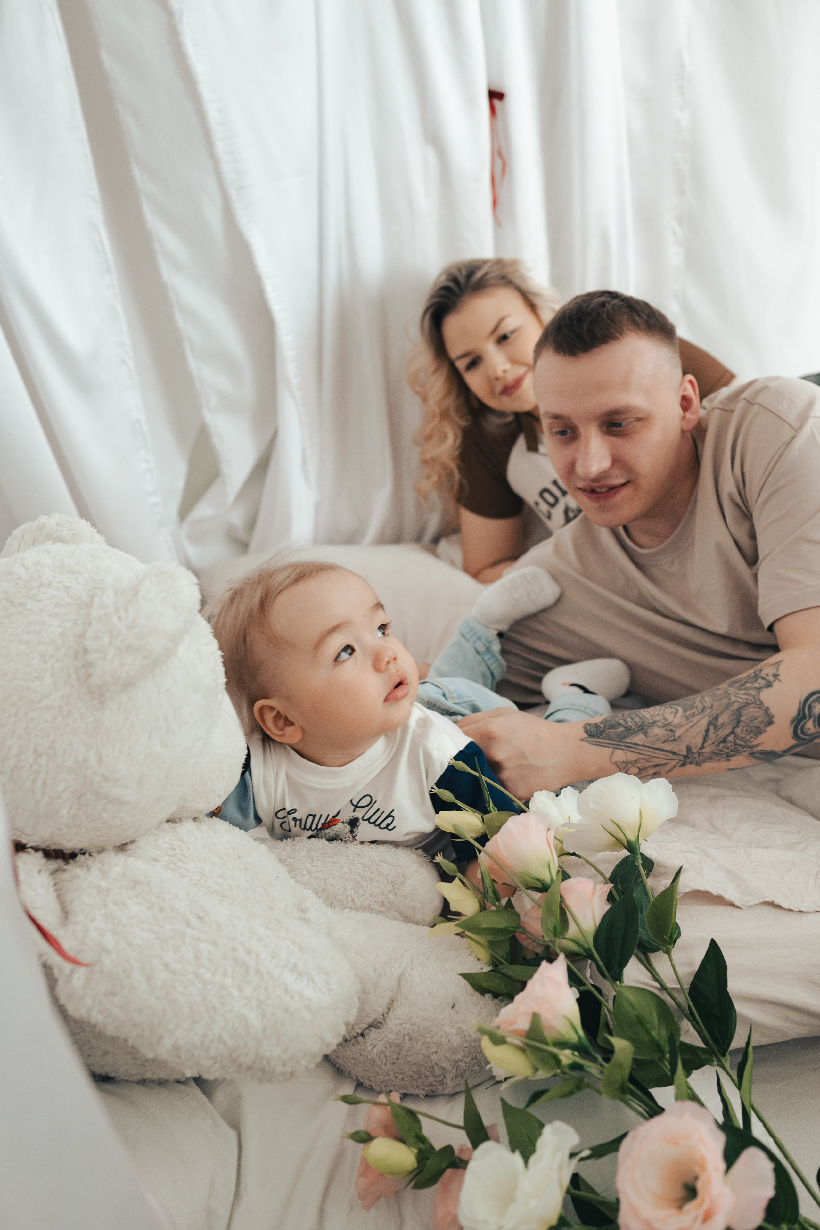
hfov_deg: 37.9
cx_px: 410
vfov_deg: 54.4
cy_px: 615
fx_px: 1196
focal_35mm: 35
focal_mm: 35
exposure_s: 1/250
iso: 500
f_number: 3.5
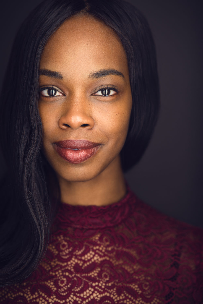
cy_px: 152
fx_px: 887
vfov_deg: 19.5
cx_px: 102
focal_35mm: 105
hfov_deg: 13.0
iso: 250
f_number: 3.2
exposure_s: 1/125
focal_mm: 105
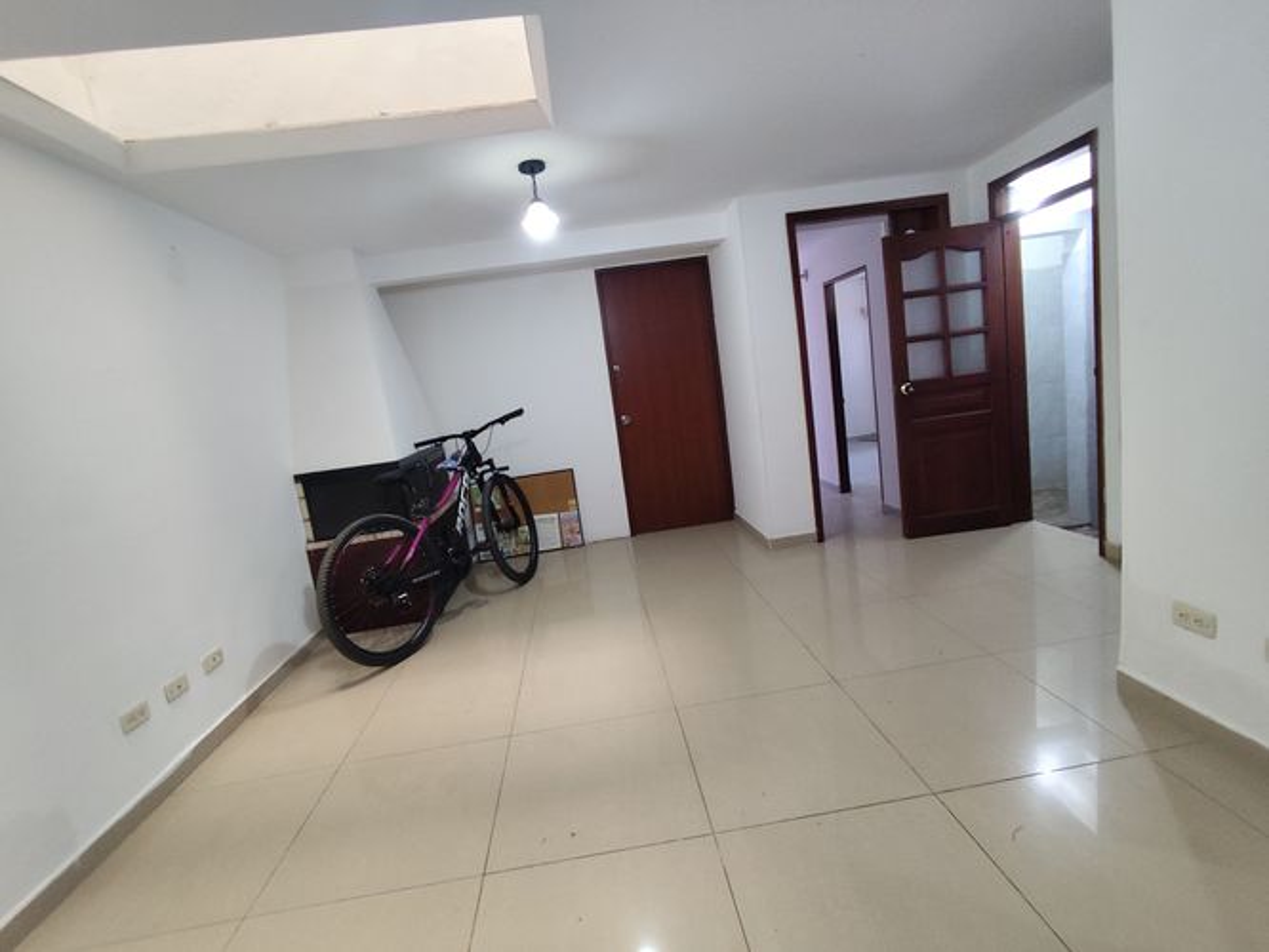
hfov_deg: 94.5
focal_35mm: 16
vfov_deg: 78.1
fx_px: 587
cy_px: 476
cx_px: 634
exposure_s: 1/60
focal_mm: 1.65
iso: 320
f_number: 2.2
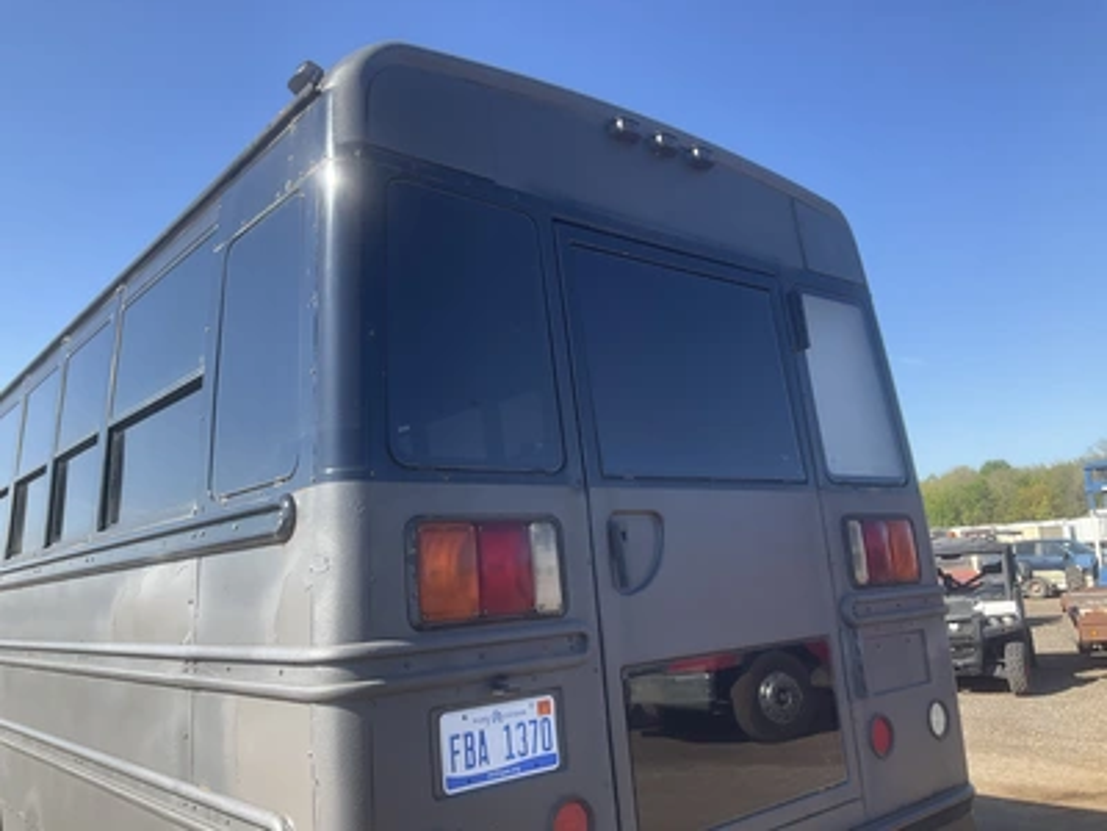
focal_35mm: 29
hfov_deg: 61.7
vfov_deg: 48.2
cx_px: 554
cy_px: 416
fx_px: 927
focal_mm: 3
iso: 25
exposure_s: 1/606
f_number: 1.8
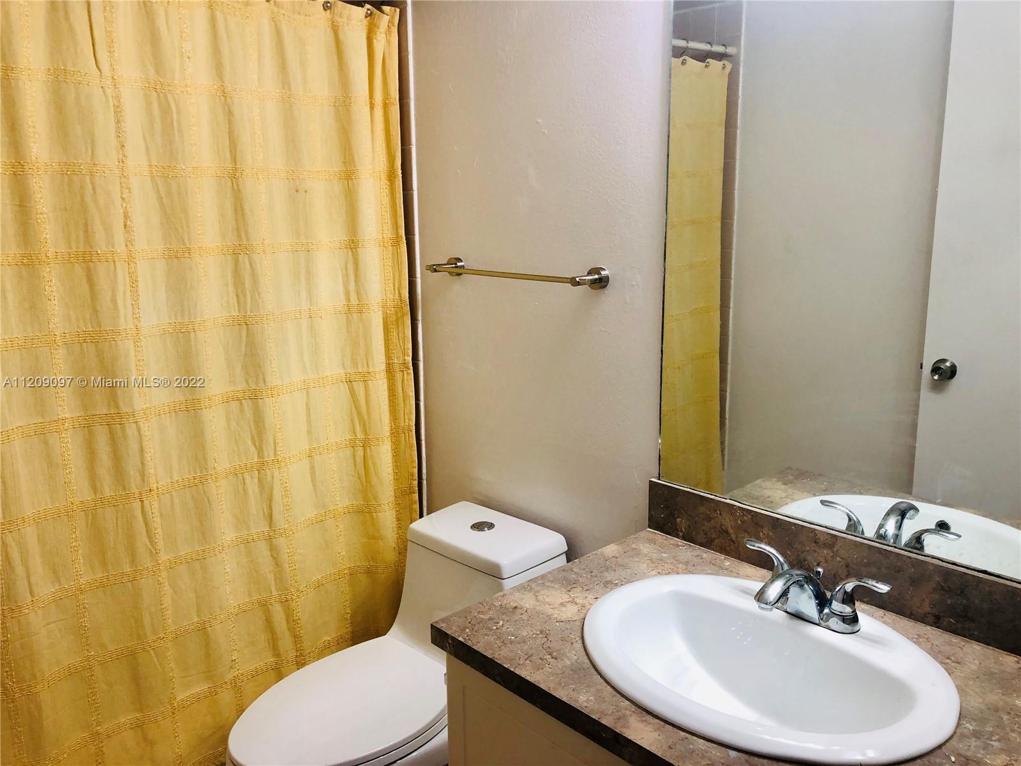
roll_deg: +0.7
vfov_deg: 49.7
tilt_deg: -12.3
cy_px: 383
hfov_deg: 63.4
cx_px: 510
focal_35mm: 28
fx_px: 826
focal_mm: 3.99
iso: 25
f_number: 1.8
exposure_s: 1/30
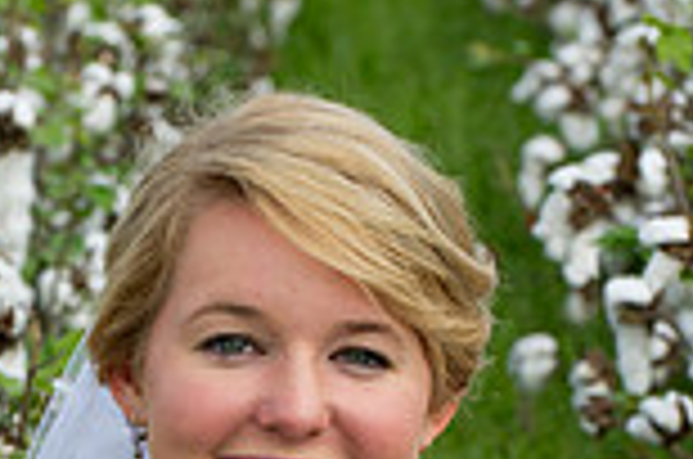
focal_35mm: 471
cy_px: 724
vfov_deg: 2.9
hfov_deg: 4.4
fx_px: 9048
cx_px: -126
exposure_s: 1/160
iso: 160
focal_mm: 125
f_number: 8
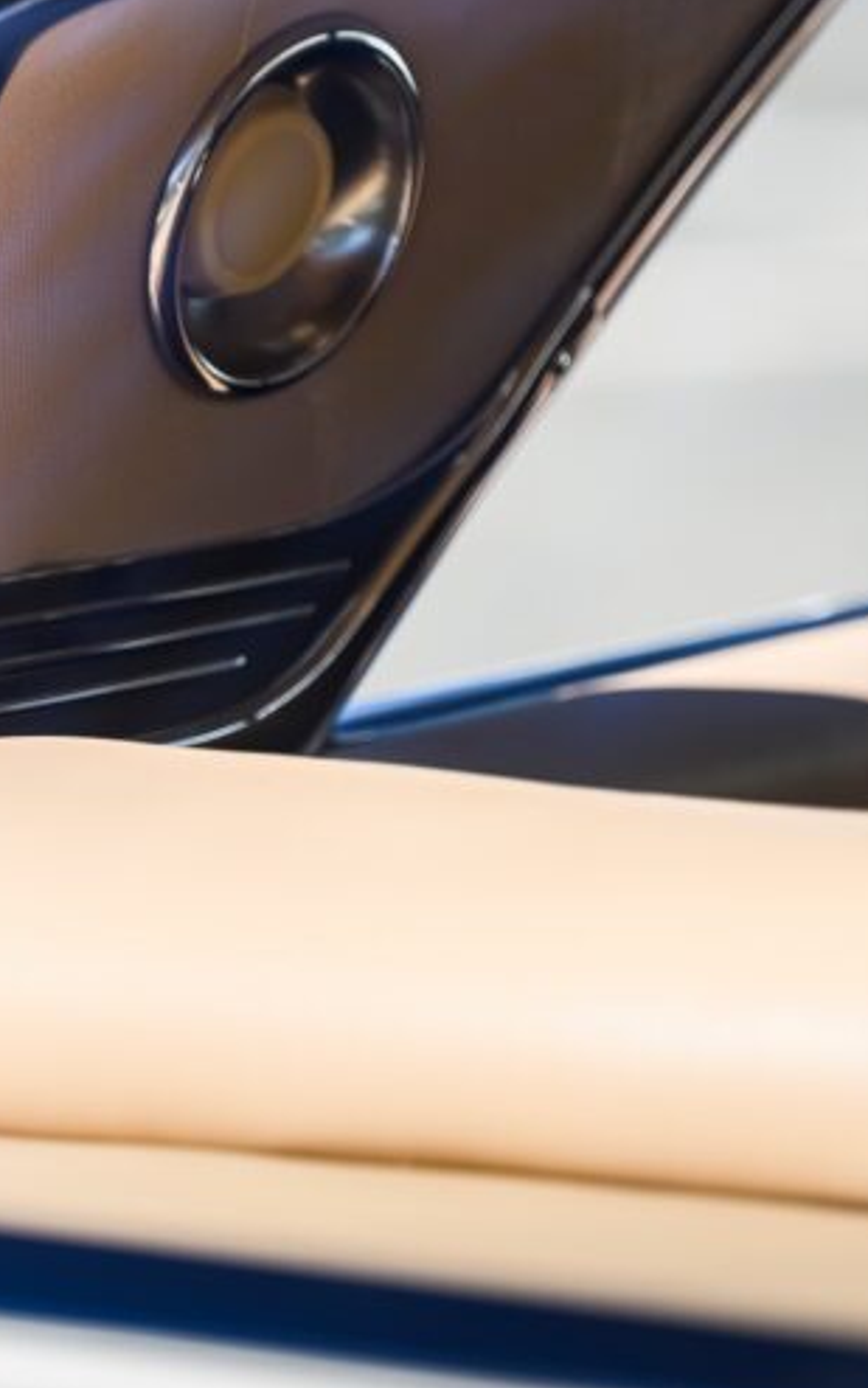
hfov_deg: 4.1
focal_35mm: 317
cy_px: 583
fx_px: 11991
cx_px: -79
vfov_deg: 6.6
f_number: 2.8
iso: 80
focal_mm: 150
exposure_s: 1/500
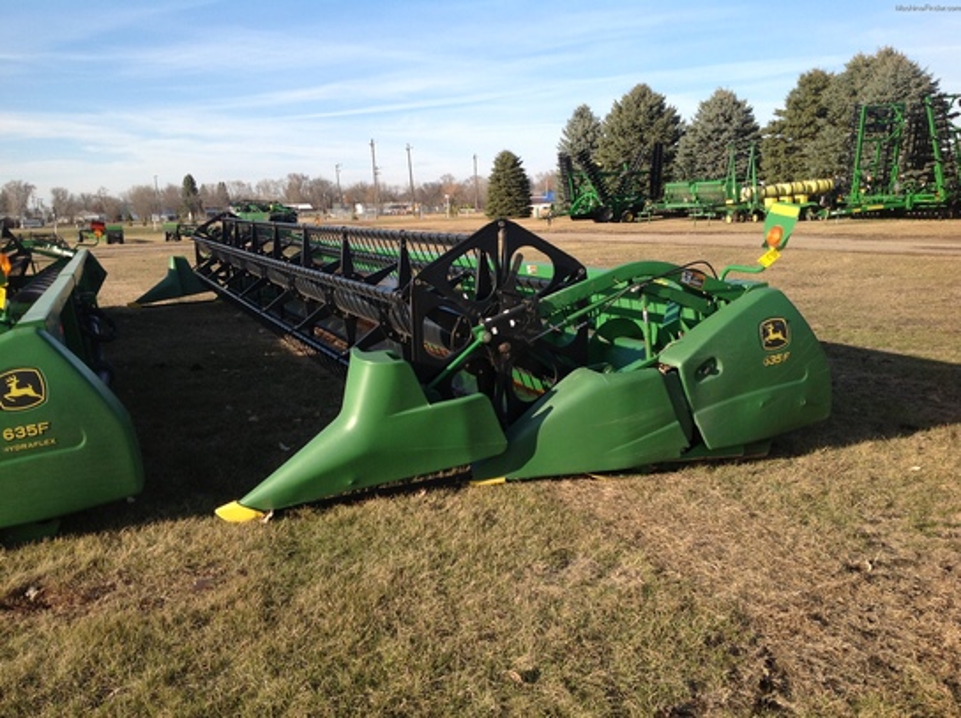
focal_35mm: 35
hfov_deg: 52.7
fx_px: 970
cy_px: 359
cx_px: 480
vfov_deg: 40.6
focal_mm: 4.28
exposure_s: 1/1008
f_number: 2.4
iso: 50
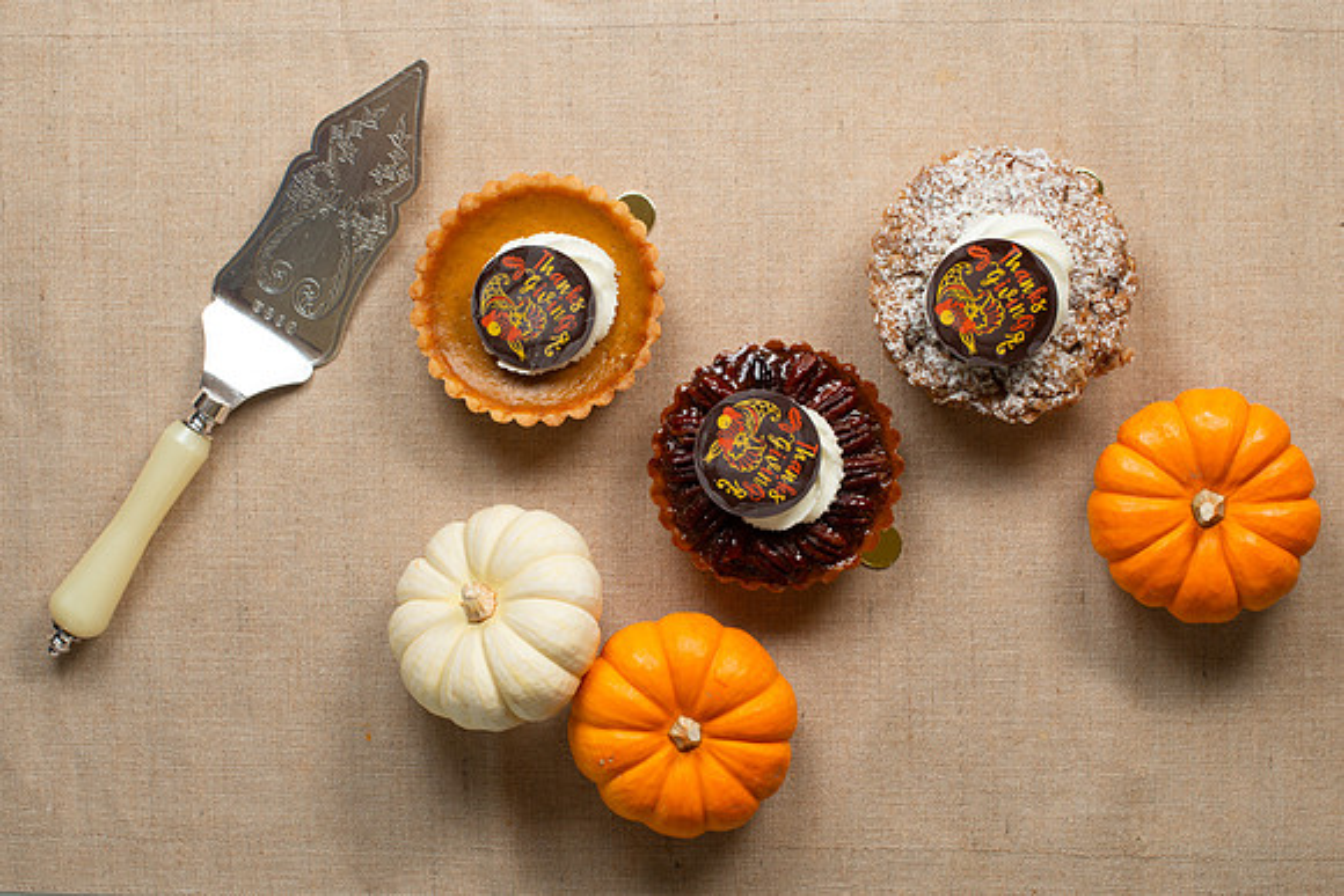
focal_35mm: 61
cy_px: 454
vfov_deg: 22.4
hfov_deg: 33.0
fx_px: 2266
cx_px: 693
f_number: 8
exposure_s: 1/100
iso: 250
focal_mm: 50
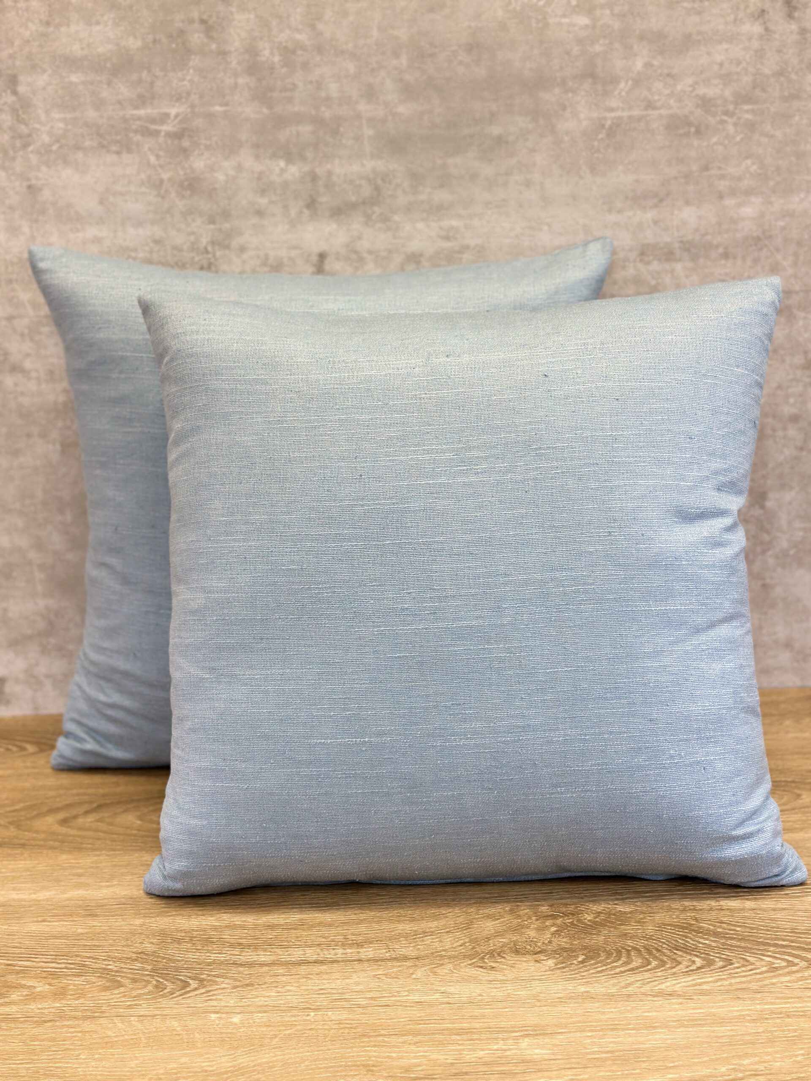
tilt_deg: -16.5
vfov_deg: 39.7
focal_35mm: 48
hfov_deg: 30.3
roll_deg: +1.8
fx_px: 1499
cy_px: 540
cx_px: 406
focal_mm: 6.86
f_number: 1.78
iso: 80
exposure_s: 1/120
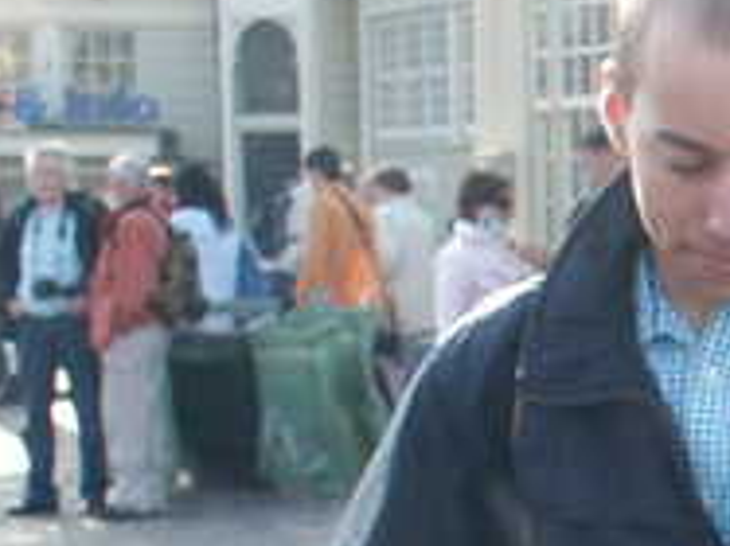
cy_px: 640
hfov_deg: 12.9
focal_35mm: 137
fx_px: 2887
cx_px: 1359
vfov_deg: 10.6
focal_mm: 8.27
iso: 100
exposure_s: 1/125
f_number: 4.5
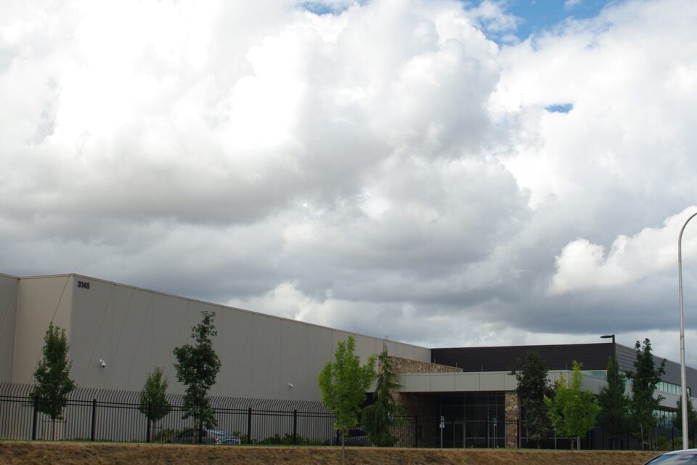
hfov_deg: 55.8
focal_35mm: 34
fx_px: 658
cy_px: 232
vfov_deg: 38.9
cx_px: 348
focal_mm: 23.13
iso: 100
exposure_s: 1/400
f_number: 8
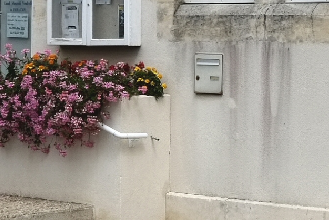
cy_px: -67
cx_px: 268
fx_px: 1472
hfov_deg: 12.7
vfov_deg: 8.4
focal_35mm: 161
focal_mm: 20.5
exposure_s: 1/2200
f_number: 4.5
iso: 200
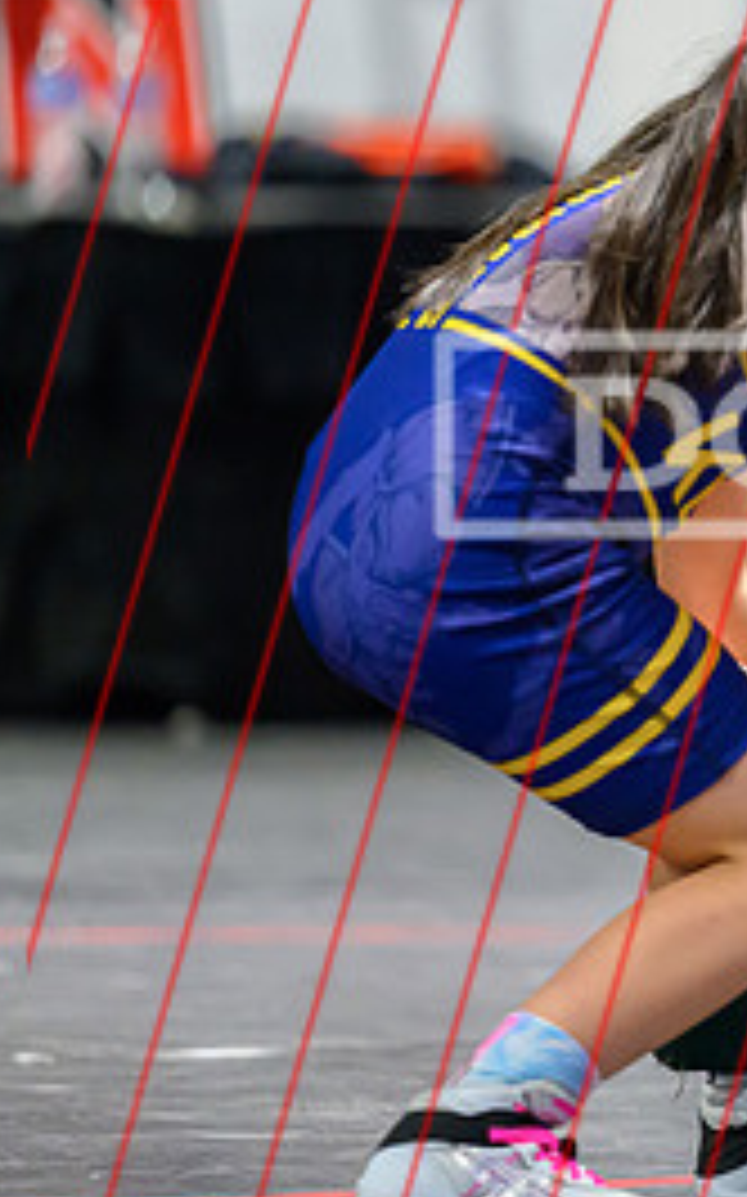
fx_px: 15489
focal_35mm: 475
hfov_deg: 2.8
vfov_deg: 4.4
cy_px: 393
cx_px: 1233
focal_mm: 180
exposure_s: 1/800
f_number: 2.8
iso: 5600
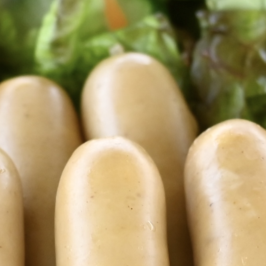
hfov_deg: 6.3
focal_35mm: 279
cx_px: 106
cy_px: 217
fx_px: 2426
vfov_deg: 6.3
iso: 500
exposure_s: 1/400
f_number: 4.5
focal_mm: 40
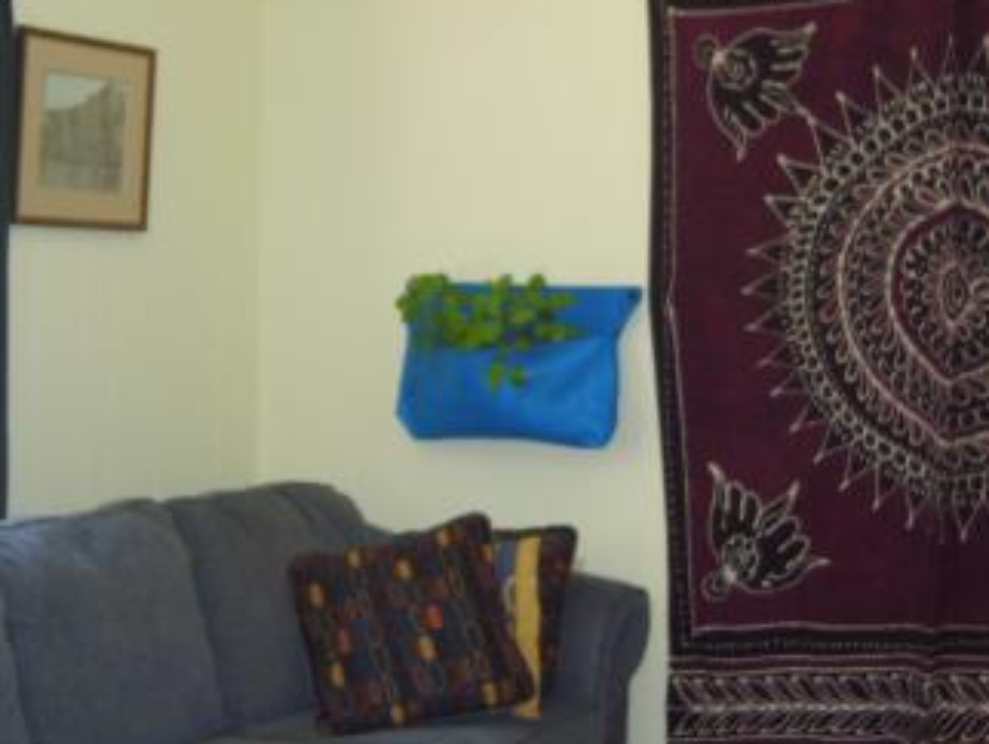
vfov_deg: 23.2
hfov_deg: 30.7
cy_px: 255
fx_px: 1801
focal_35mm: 63
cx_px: 498
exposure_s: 1/30
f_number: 2.8
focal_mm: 7.4
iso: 100
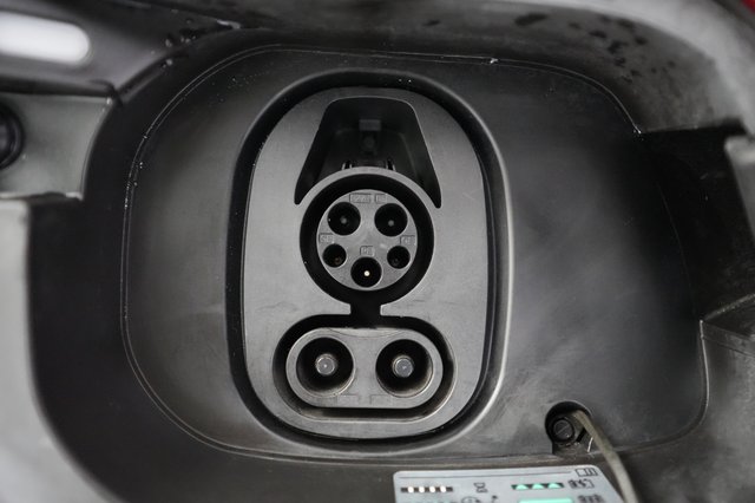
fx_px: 587
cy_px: 252
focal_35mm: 28
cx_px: 378
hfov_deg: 65.5
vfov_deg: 46.4
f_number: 2.8
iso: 12800
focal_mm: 28
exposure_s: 1/50
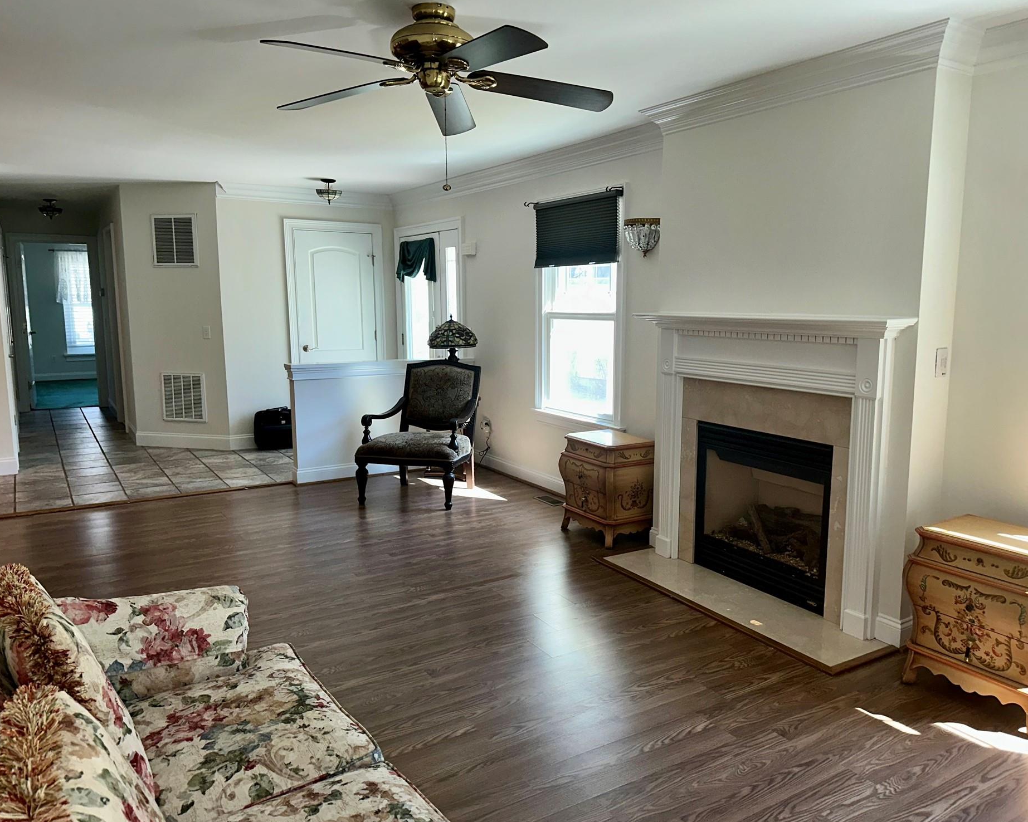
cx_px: 538
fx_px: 791
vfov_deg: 54.9
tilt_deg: -8.5
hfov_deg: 66.0
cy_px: 415
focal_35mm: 26
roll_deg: -0.3
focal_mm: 6.86
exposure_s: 1/120
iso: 80
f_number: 1.78
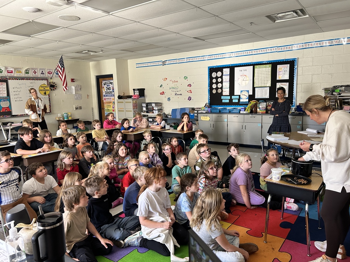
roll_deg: +1.9
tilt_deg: -8.5
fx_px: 263
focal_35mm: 26
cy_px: 131
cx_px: 175
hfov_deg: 67.3
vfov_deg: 53.1
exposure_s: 1/59
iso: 250
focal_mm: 5.7
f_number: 1.5
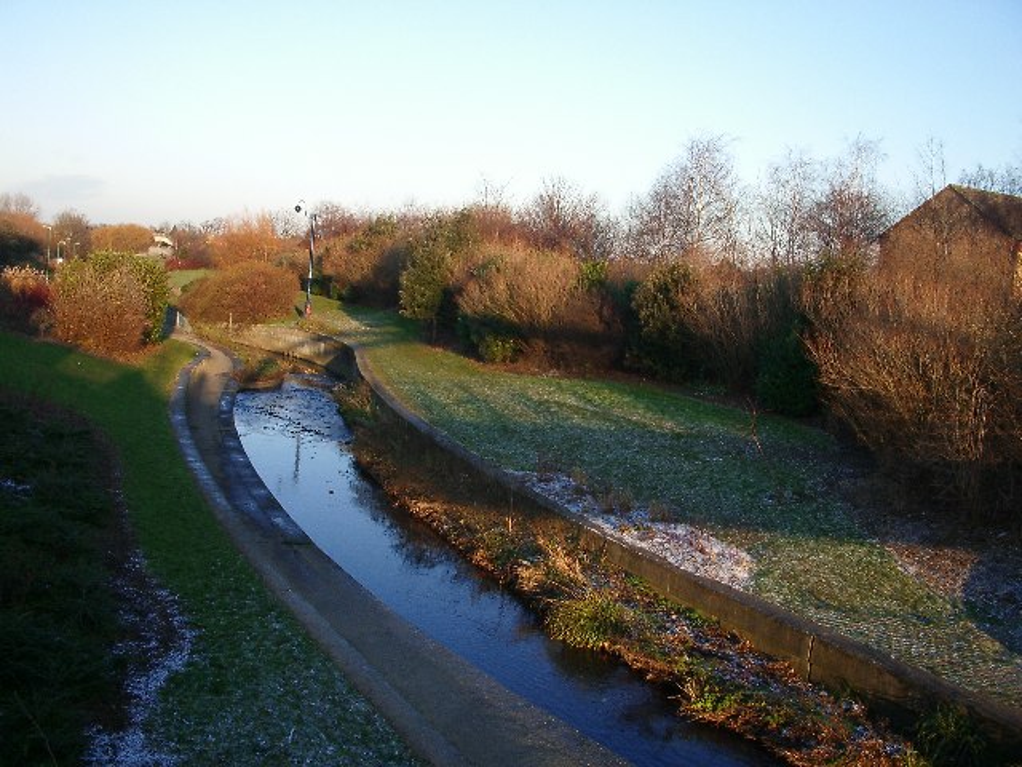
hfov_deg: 52.6
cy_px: 384
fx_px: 1033
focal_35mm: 35
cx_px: 511
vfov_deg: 40.7
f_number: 4.3
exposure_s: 1/125
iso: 80
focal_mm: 5.8
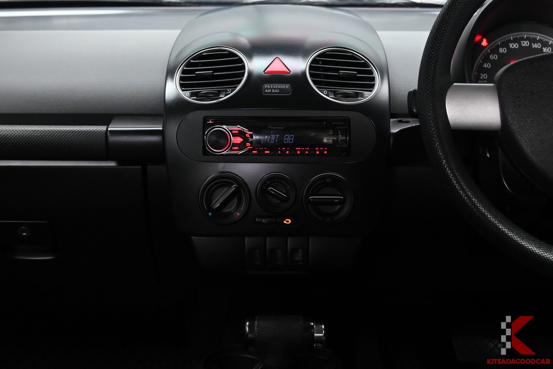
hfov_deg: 41.1
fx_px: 737
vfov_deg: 28.1
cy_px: 184
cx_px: 276
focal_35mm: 48
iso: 2200
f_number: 5.6
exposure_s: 1/45
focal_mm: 32.5
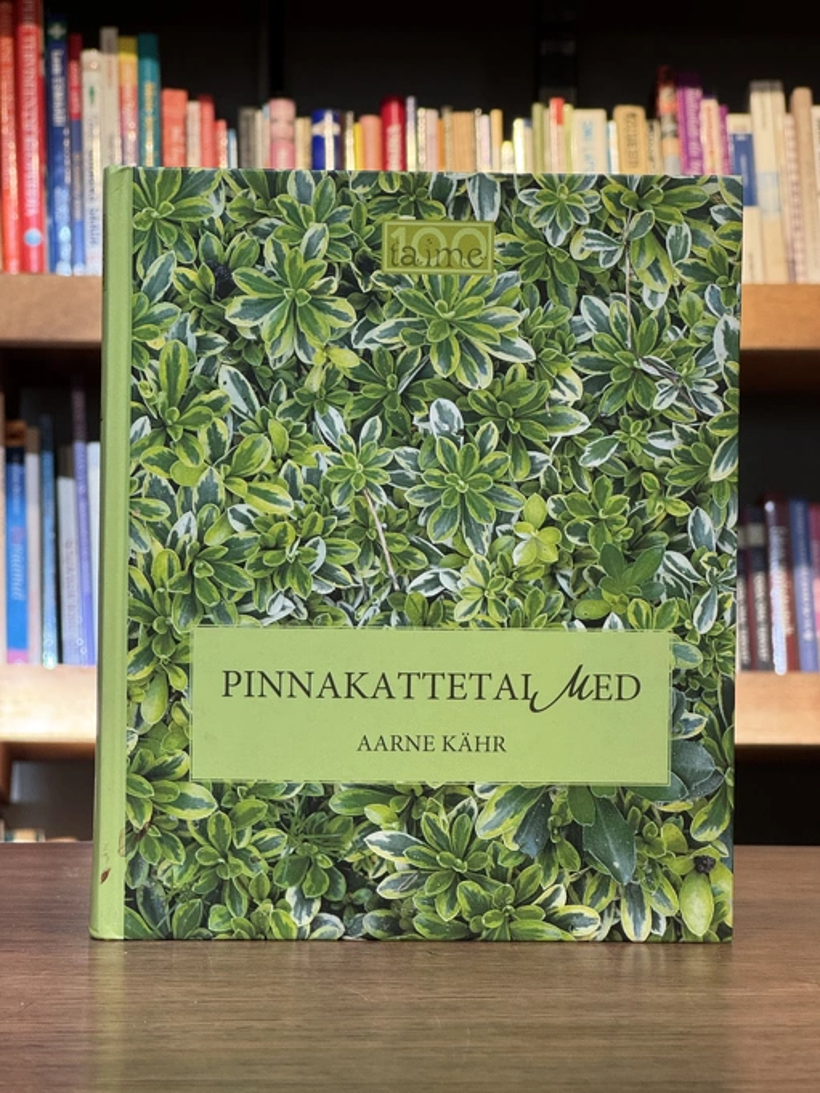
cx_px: 410
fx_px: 2431
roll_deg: -1.5
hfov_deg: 19.1
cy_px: 546
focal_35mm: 77
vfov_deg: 25.3
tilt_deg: +0.5
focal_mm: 9
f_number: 2.8
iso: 160
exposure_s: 1/99
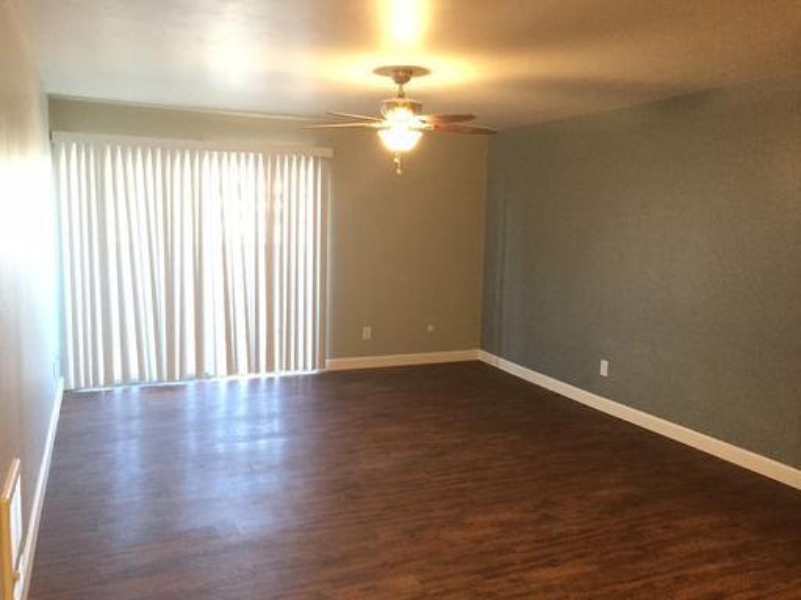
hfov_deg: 61.7
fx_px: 671
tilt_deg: -7.1
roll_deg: -1.6
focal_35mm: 29
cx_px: 400
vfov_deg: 48.2
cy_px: 300
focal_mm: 4.15
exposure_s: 1/30
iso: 250
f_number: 2.2
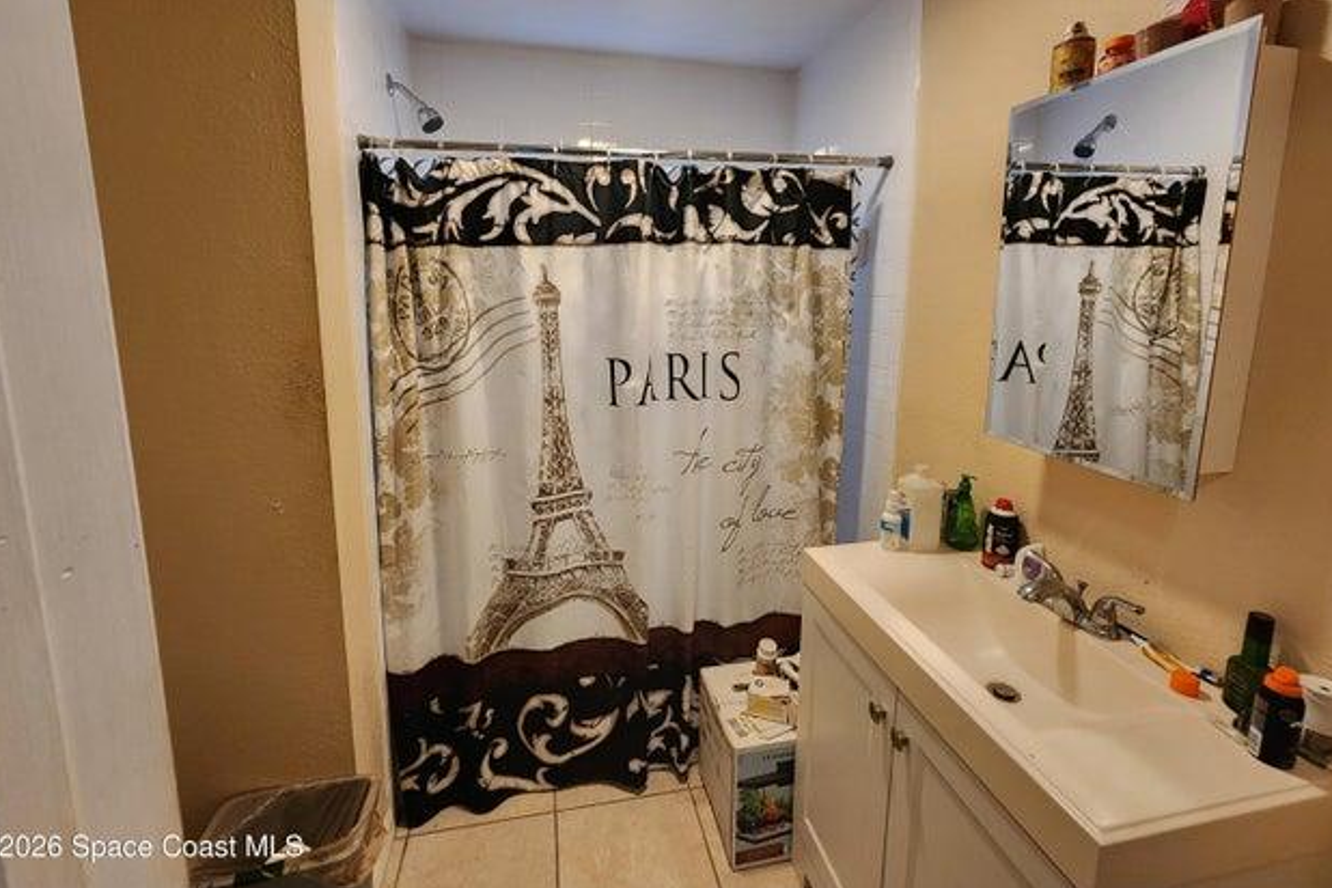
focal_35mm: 14
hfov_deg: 104.3
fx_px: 518
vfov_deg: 80.7
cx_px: 664
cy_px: 377
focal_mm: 2.2
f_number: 2.2
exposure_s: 1/60
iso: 320
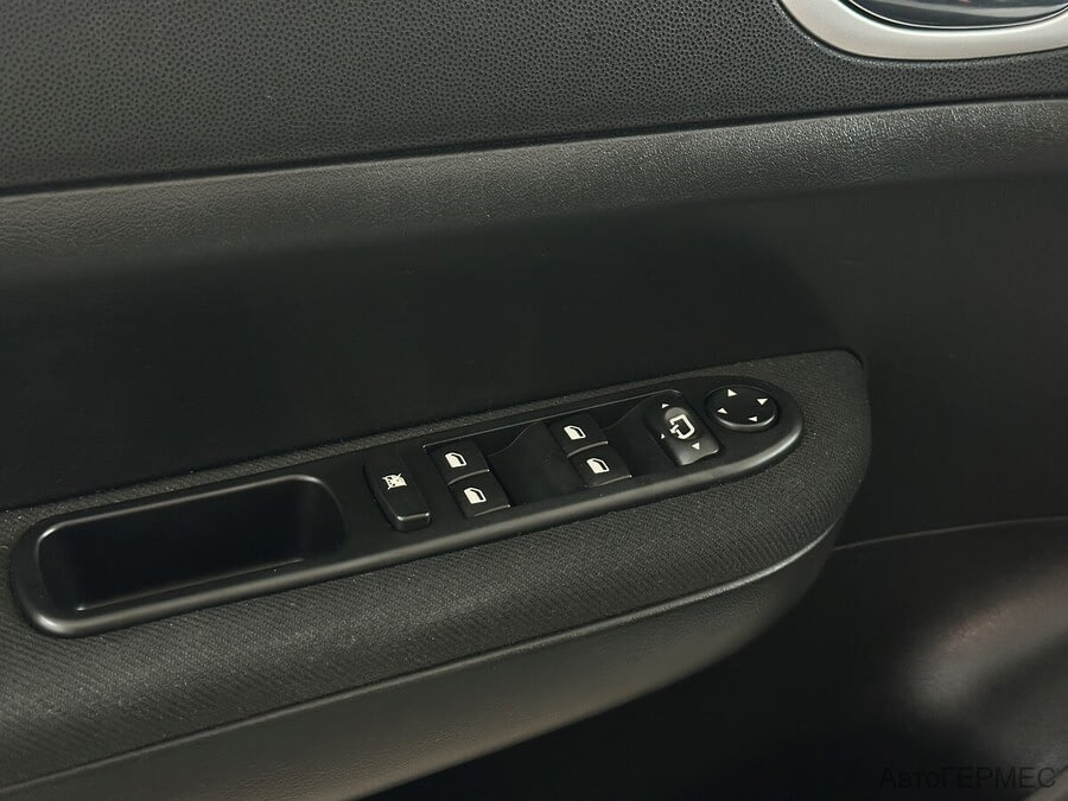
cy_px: 400
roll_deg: +1.0
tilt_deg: -38.8
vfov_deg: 30.3
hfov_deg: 39.7
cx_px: 534
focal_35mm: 48
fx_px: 1481
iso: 400
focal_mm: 6.86
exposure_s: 1/33
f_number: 1.78
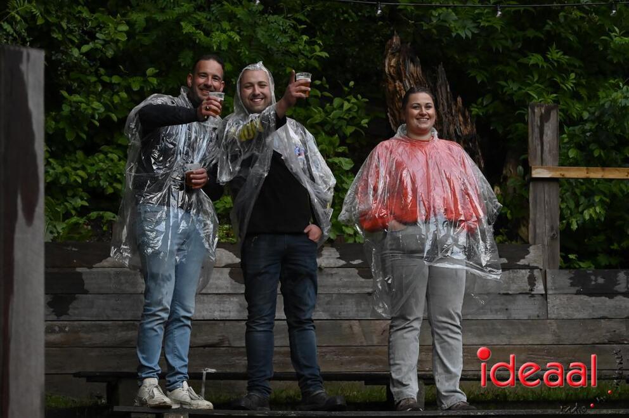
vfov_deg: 11.4
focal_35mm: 120
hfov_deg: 17.1
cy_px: 209
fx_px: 2094
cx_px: 314
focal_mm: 120
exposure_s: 1/160
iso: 8000
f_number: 10
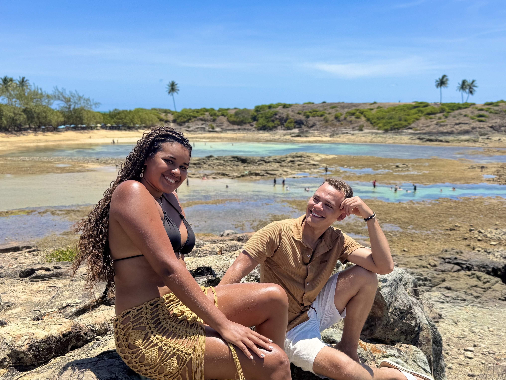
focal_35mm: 24
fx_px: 351
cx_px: 253
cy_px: 190
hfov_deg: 71.6
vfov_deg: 56.8
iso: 80
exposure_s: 1/3096
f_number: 1.78
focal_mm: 6.76
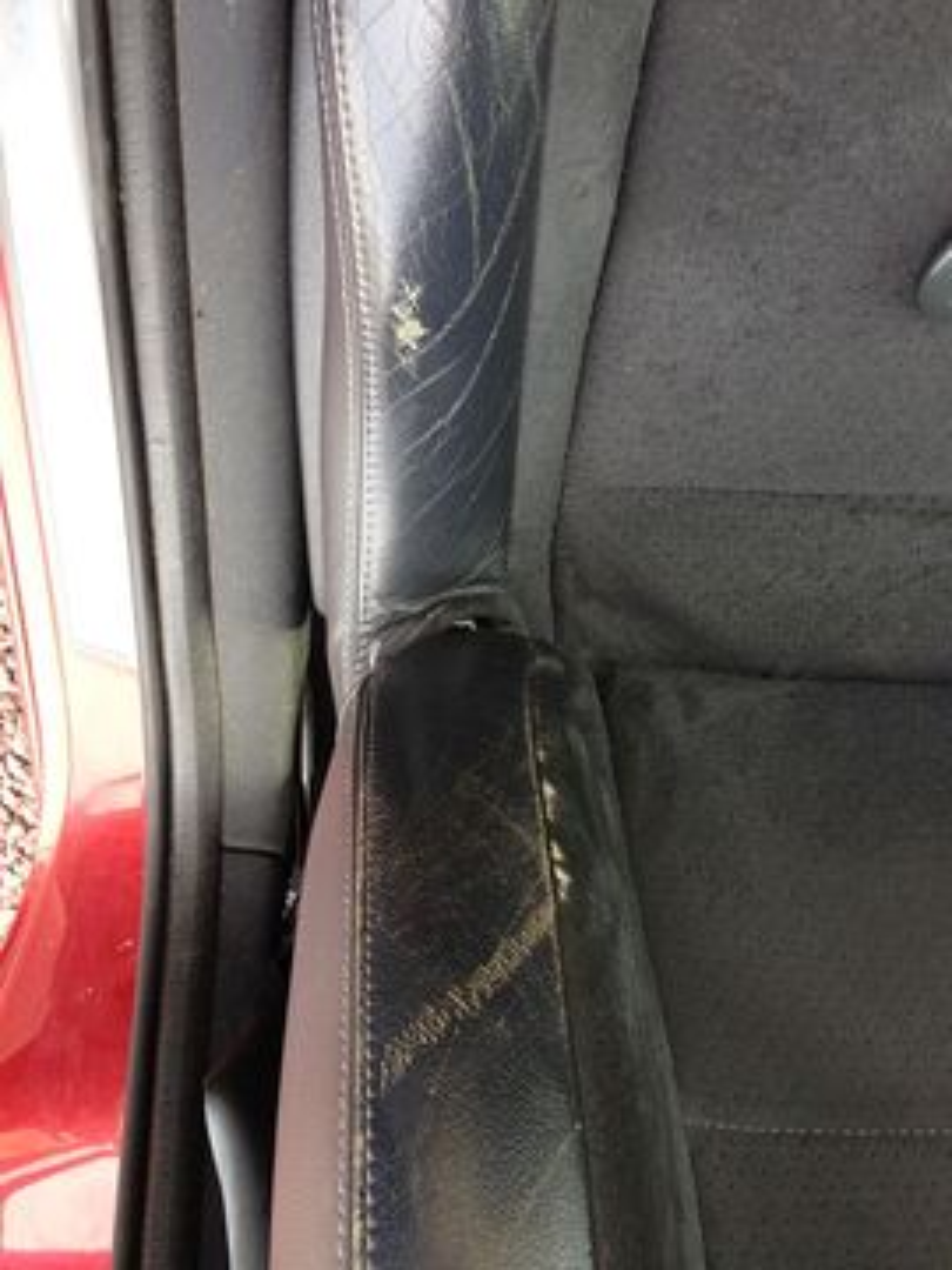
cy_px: 635
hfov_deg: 42.9
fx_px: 1210
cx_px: 476
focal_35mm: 33
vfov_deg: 55.4
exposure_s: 1/40
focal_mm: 4.12
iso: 50
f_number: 2.4
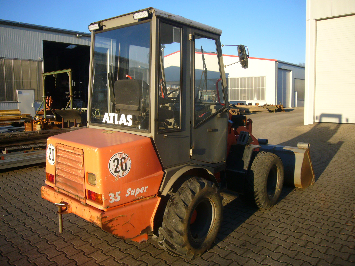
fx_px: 287
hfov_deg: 63.4
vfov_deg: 49.7
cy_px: 133
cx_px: 178
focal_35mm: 28
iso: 80
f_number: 2.8
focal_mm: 4.6
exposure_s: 1/500
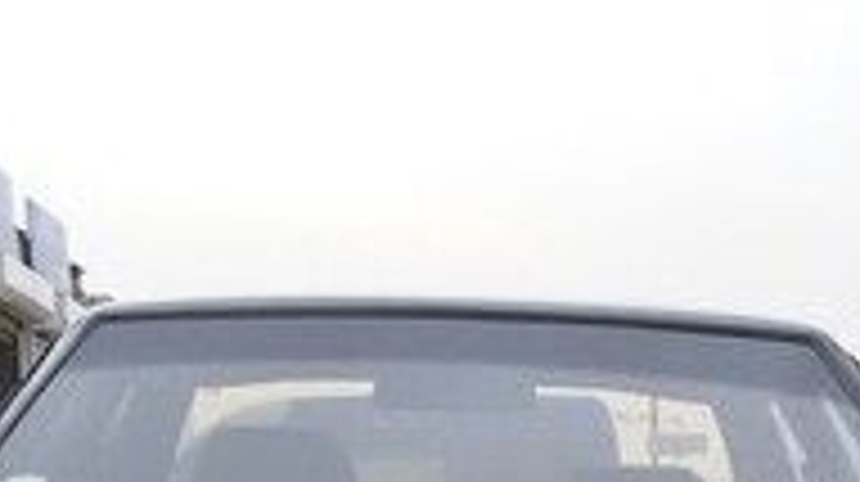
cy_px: 975
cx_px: 527
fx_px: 2665
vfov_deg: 9.6
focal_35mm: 117
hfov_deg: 18.3
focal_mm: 2.93
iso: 50
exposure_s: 1/100
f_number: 2.4
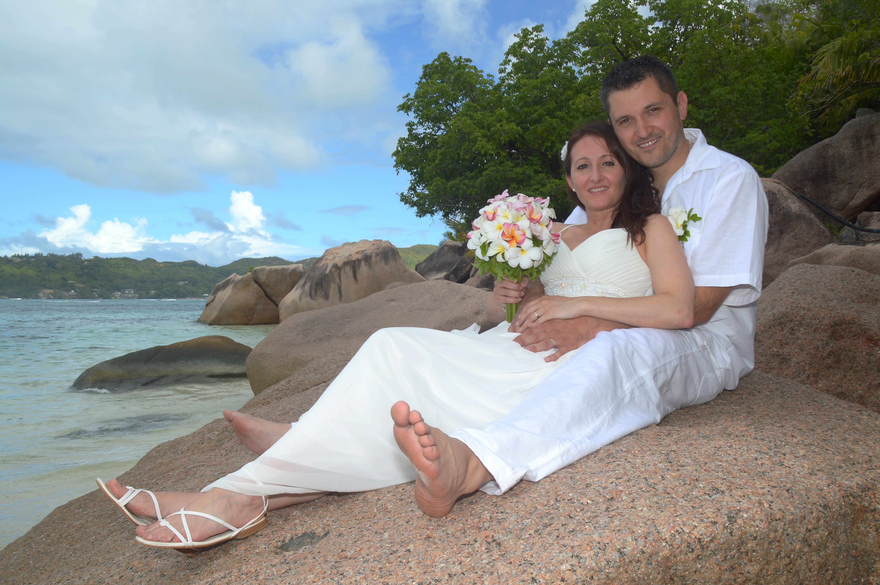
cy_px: 292
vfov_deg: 39.9
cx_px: 440
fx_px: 806
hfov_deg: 57.3
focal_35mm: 33
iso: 200
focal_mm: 22
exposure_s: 1/200
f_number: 18
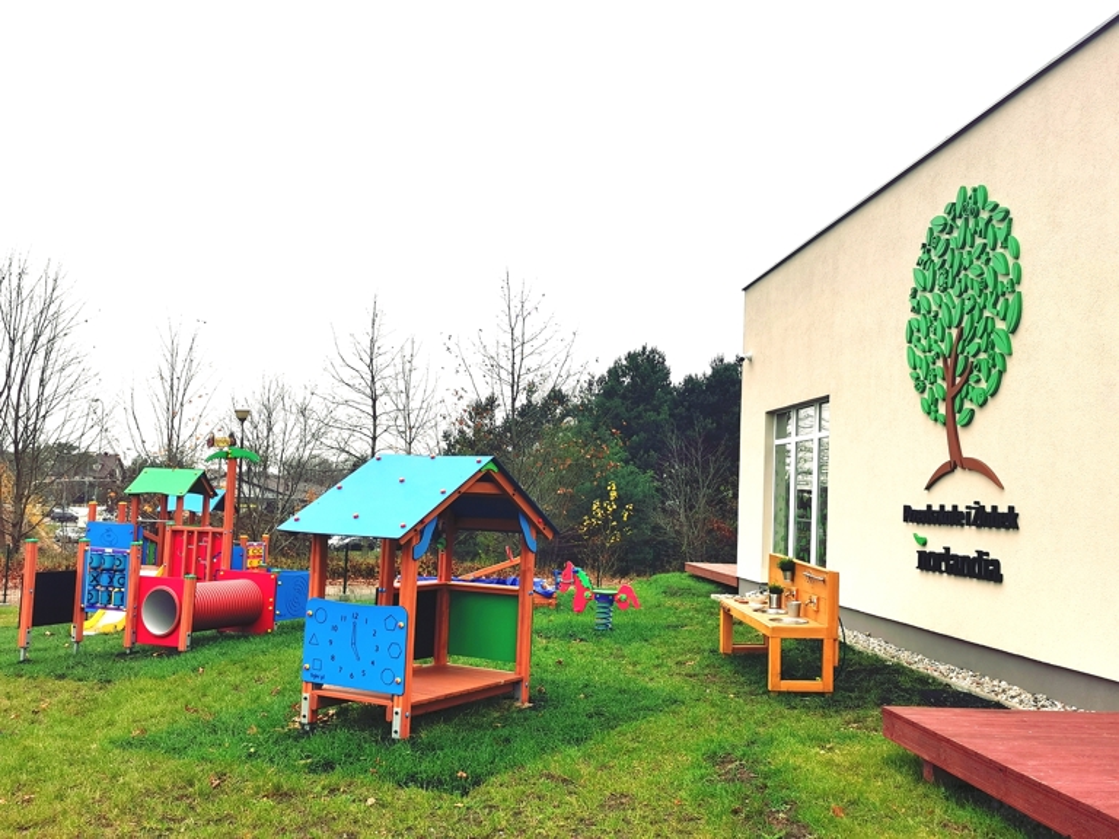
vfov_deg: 41.8
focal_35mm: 34
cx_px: 560
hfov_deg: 54.0
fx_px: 1099
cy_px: 420
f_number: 1.6
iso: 50
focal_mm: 5.56
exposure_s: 1/367
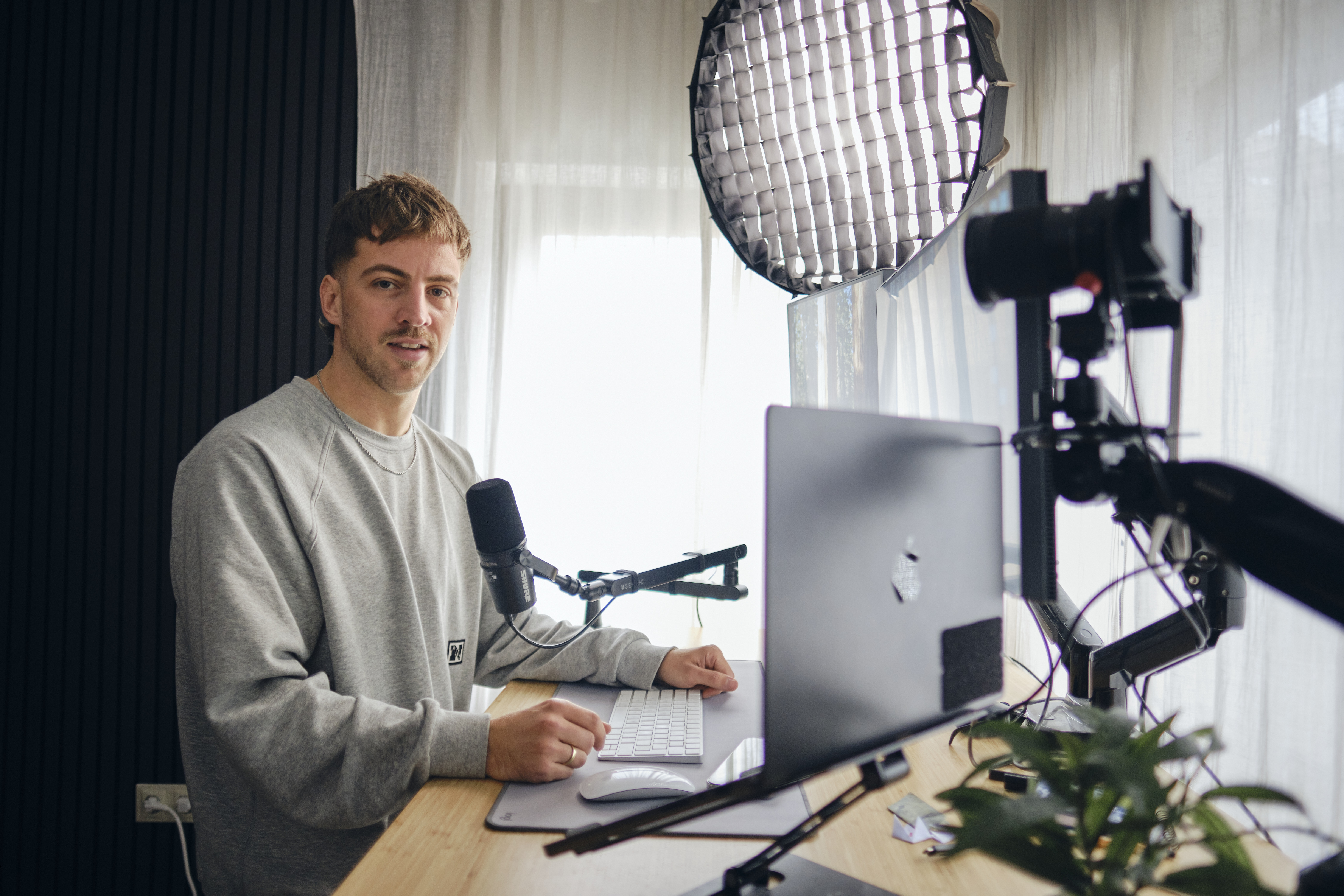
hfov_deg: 73.7
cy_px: 448
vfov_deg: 53.1
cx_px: 672
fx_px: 896
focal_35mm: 24
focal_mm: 16
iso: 800
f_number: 1.4
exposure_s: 1/125
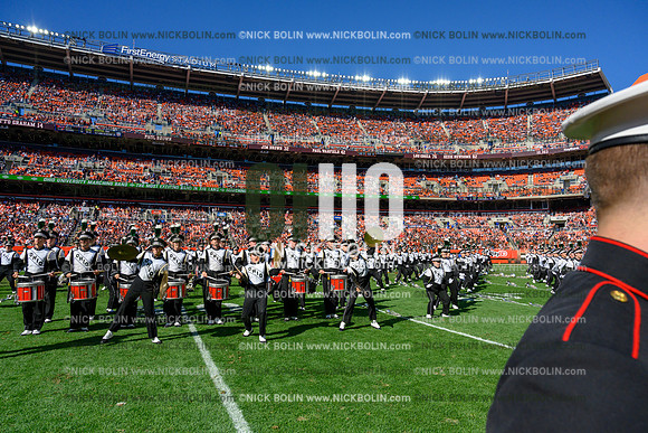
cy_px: 216
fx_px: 432
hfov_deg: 73.7
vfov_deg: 53.2
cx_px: 324
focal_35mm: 24
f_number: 8
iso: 1000
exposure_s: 1/4000
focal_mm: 24
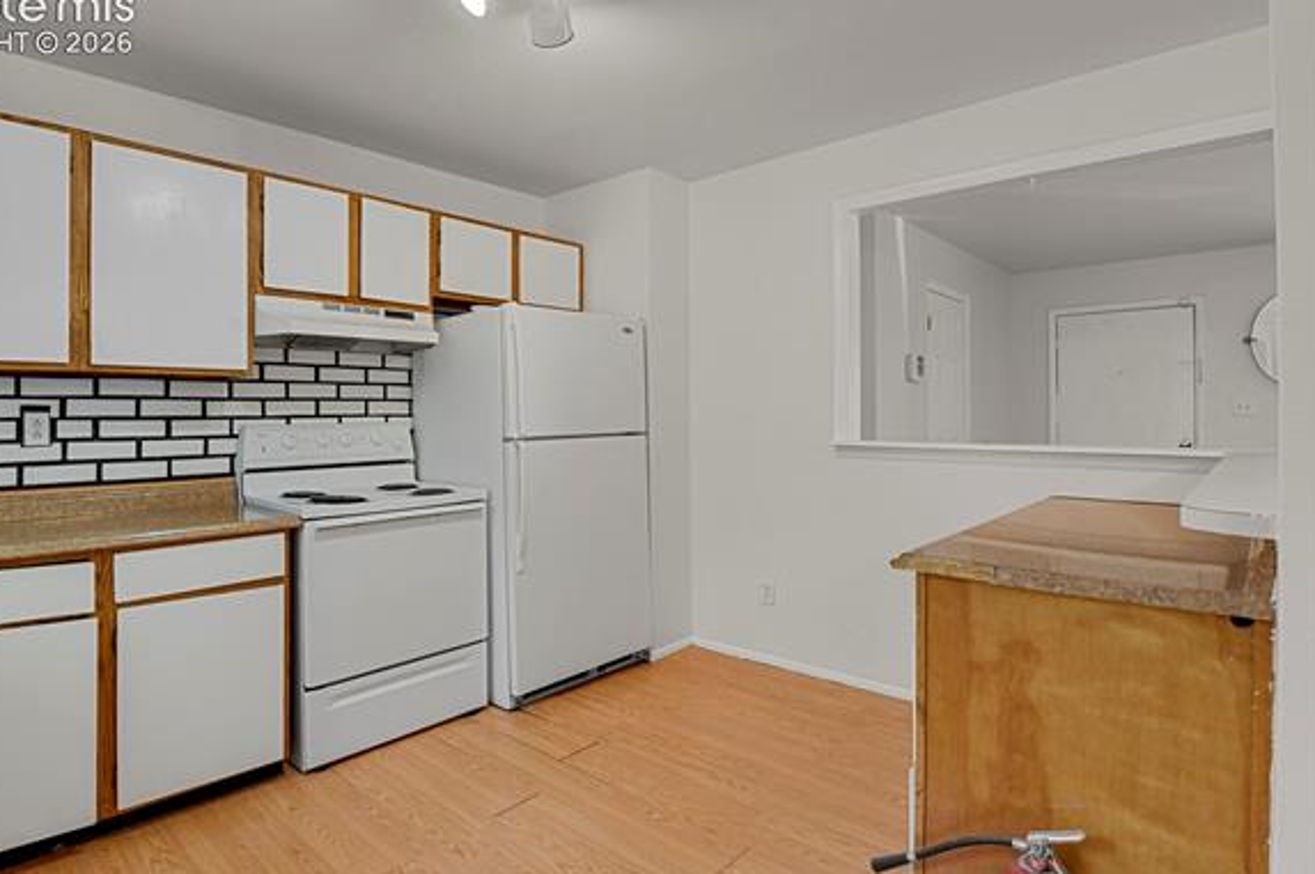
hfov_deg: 86.7
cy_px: 415
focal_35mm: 19
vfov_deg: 64.4
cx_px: 590
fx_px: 693
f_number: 8
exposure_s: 1/20
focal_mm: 17
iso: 8000
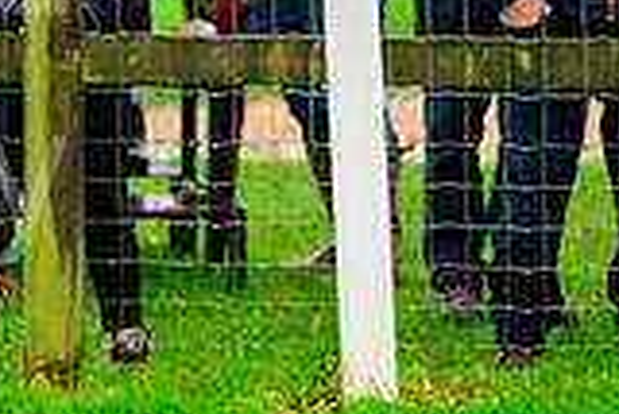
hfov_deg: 5.3
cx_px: -426
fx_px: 6557
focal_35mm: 381
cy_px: -14
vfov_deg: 3.6
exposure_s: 1/800
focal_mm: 105
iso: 1600
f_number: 2.8
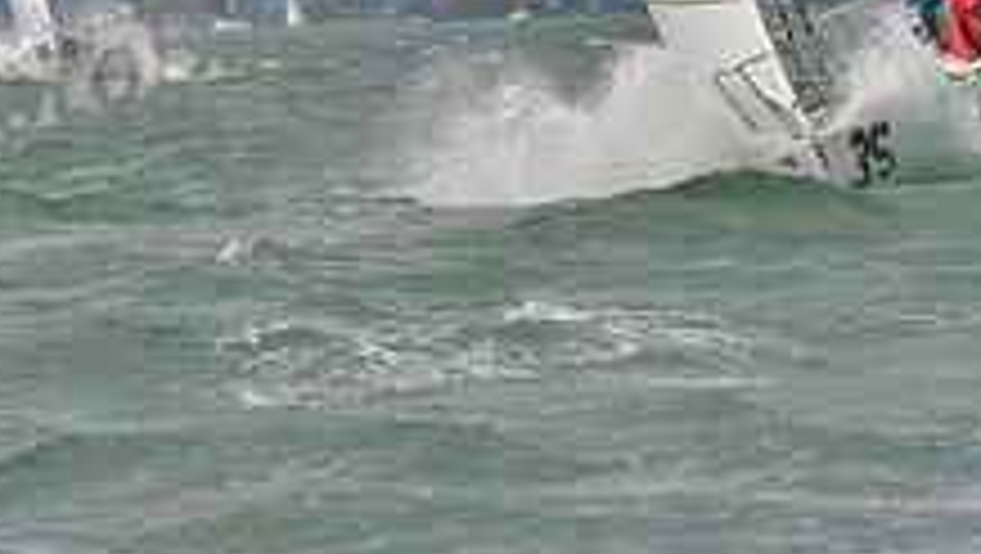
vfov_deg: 2.0
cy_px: -698
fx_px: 15957
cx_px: 727
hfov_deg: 3.5
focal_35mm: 613
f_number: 9
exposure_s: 1/1250
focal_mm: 220
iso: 280
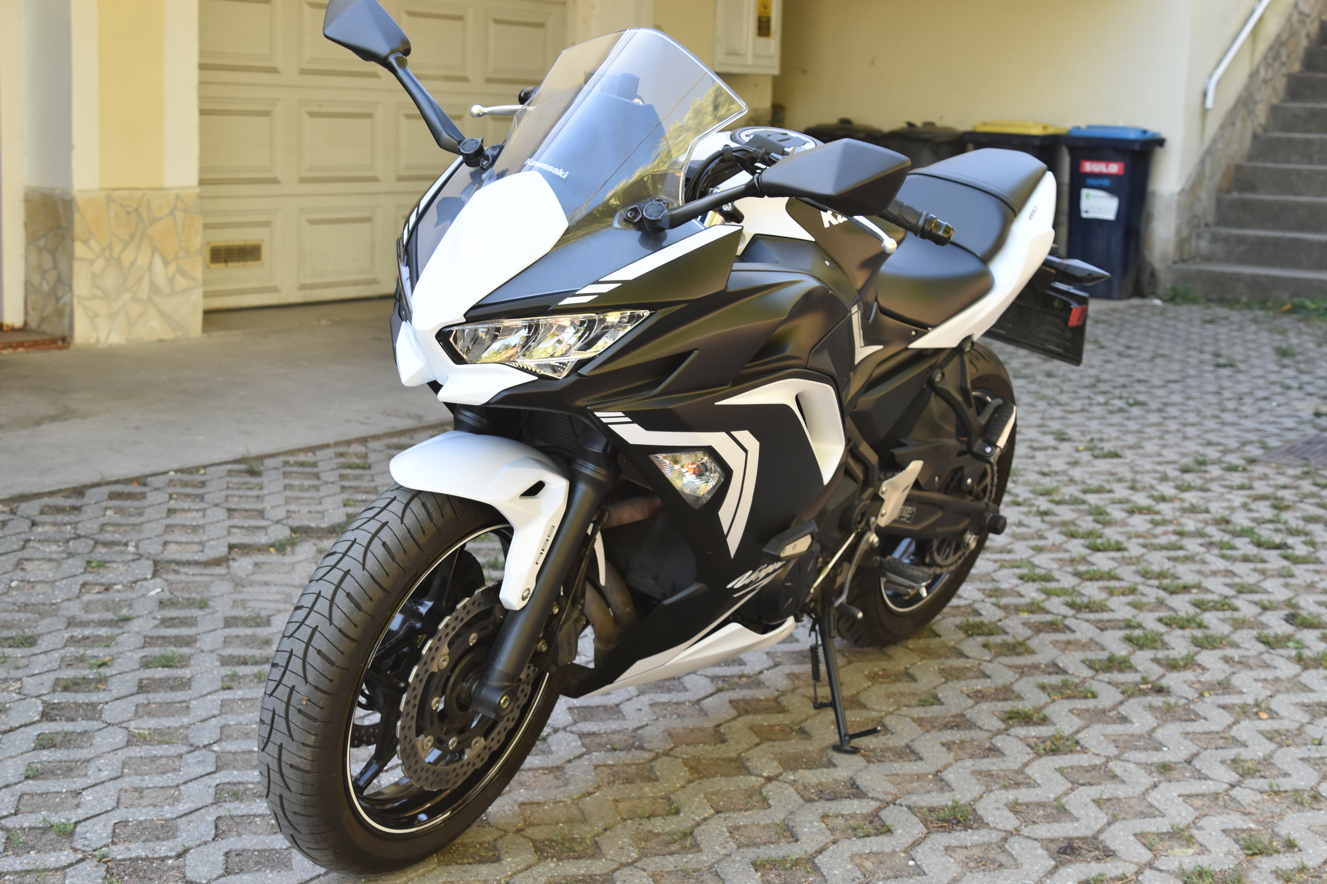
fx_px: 1935
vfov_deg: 25.8
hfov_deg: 37.9
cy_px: 442
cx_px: 664
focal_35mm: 52
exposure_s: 1/125
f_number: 5.6
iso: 400
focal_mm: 35
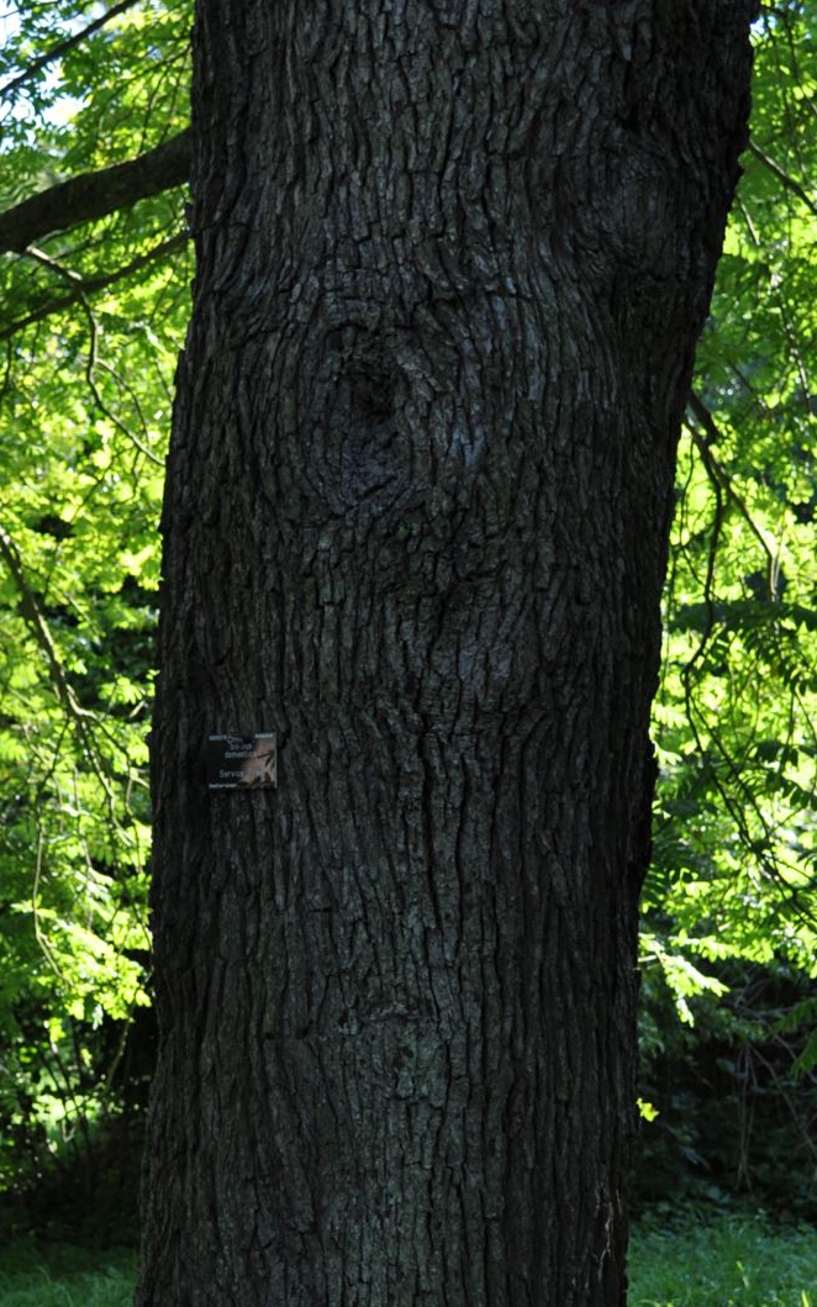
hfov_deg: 13.3
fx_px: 3491
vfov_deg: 21.0
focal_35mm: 98
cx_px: 341
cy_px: 976
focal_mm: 32
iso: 200
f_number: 5.6
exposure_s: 1/125
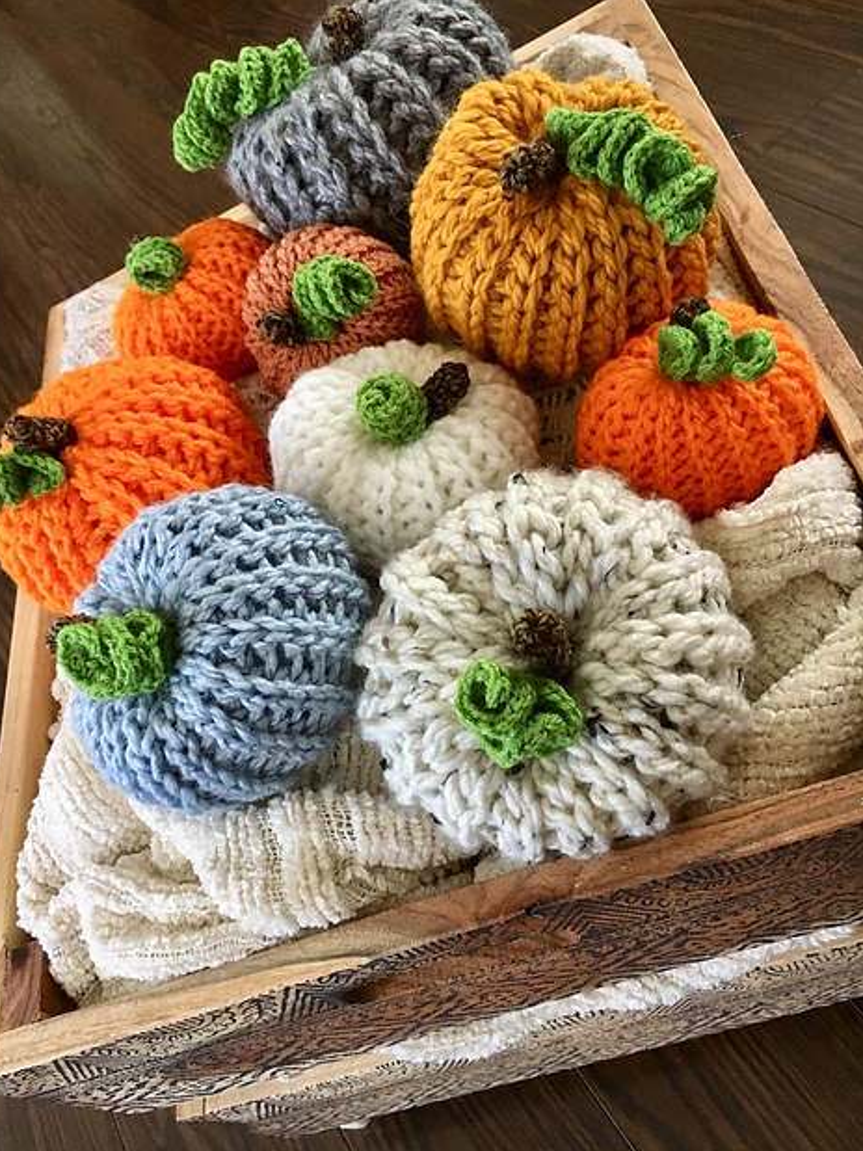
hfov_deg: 46.8
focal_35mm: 30
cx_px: 420
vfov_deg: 60.0
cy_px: 560
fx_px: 998
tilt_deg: -46.8
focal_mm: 4.15
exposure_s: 1/30
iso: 200
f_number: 2.2
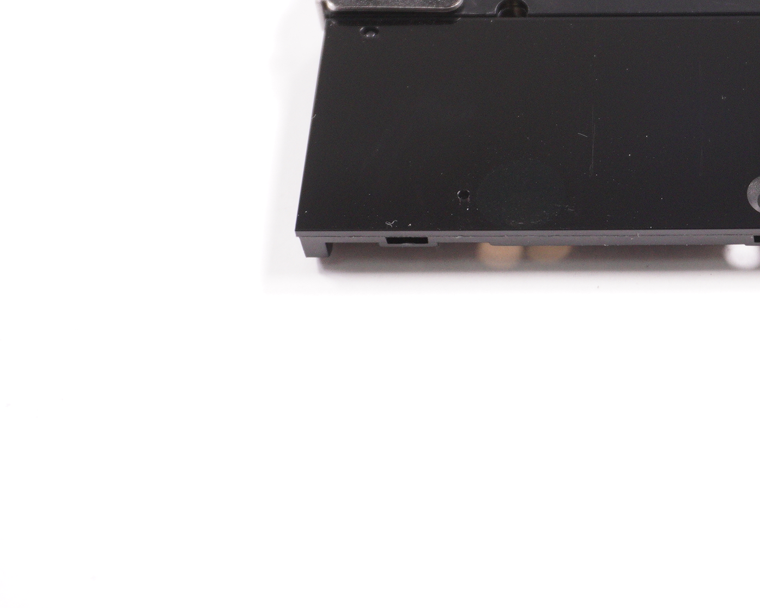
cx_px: 728
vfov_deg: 16.8
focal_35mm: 91
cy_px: 119
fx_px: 2047
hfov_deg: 20.5
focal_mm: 30
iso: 1000
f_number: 5.6
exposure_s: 1/250
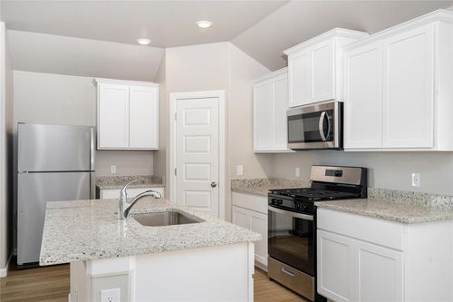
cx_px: 226
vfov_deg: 44.9
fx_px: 365
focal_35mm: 29
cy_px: 151
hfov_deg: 63.7
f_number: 7.1
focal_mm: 29
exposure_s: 1/1.67
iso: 200
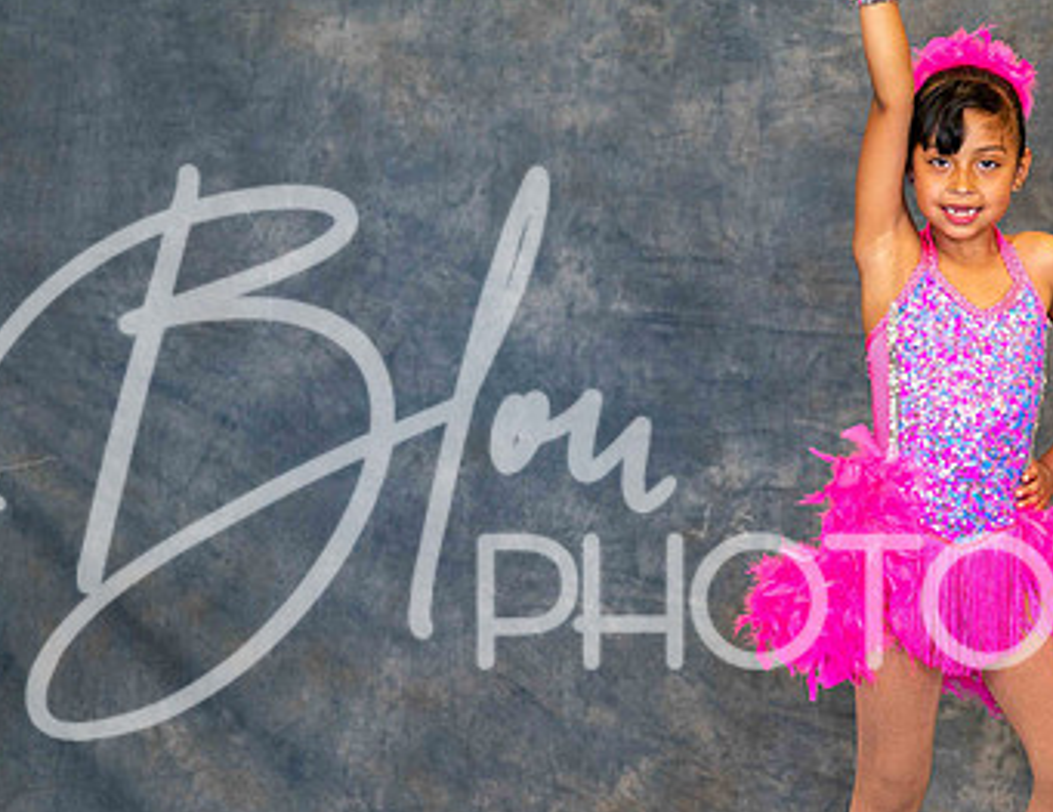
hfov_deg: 11.8
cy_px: 427
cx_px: 670
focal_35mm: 165
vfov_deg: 9.2
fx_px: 5071
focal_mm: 85
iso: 800
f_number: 2.5
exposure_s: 1/160
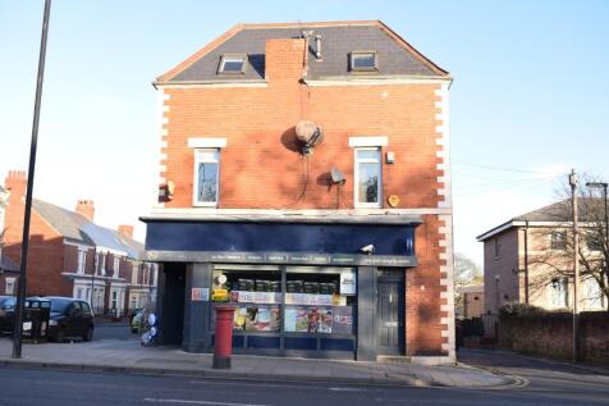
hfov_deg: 51.3
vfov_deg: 35.5
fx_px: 634
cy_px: 203
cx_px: 304
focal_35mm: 38
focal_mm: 25
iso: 400
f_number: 8
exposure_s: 1/250
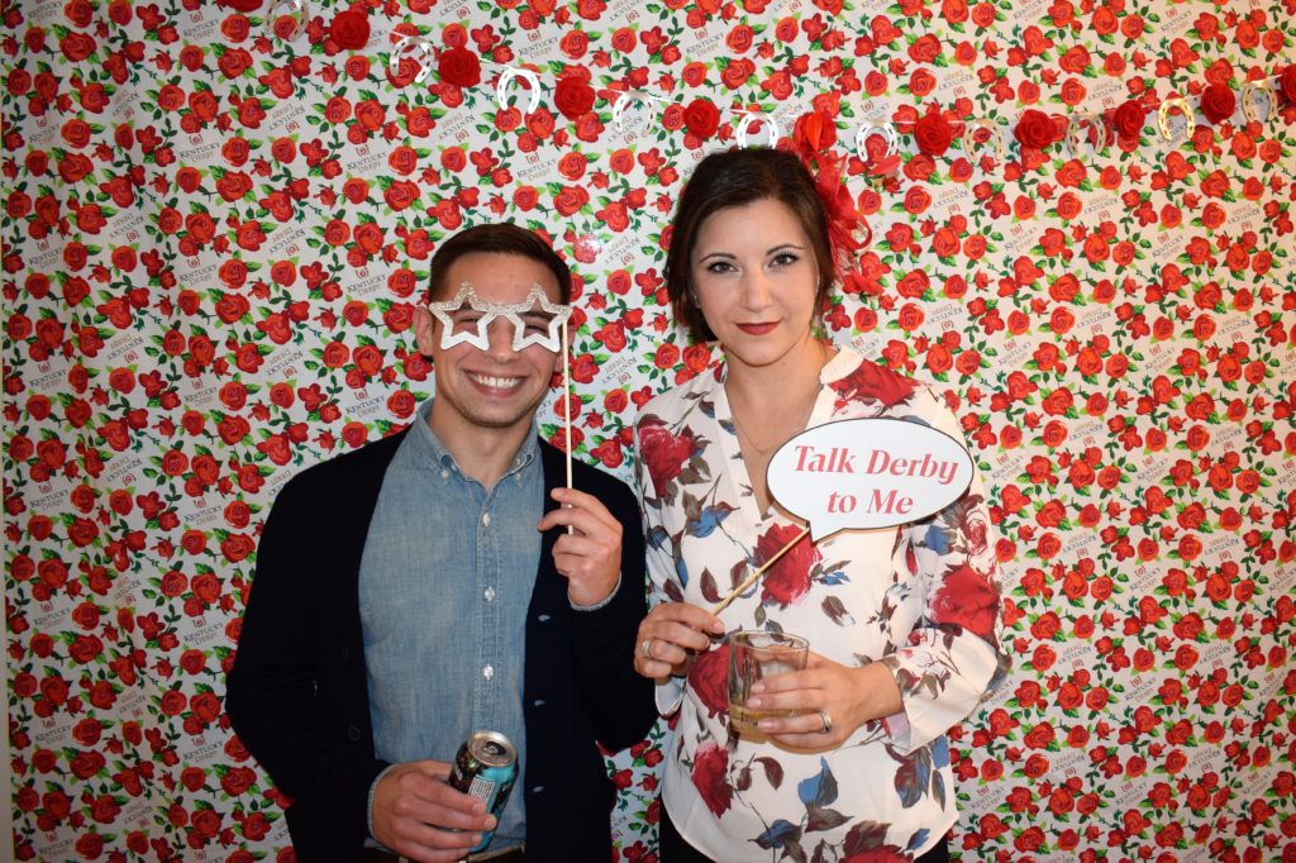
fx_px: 1080
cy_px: 432
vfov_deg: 43.6
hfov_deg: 61.9
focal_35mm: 30
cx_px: 648
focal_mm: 20
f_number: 3.5
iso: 1250
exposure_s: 1/60
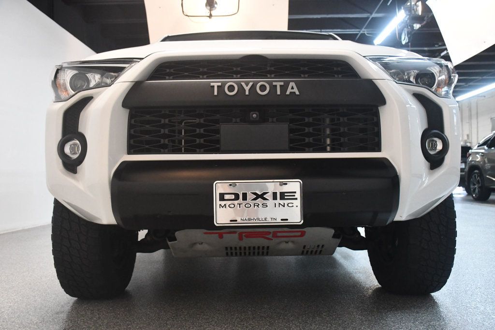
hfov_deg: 55.8
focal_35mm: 34
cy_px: 165
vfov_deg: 38.9
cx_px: 248
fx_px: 467
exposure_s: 1/125
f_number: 3.8
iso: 2800
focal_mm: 23
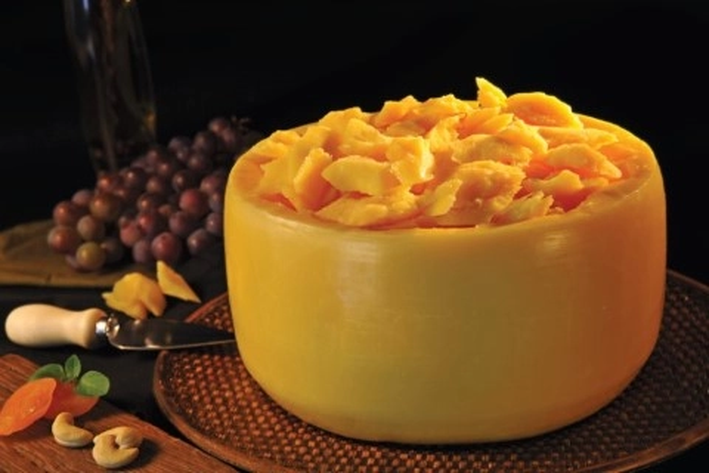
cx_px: 354
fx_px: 1674
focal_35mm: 85
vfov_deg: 16.1
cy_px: 236
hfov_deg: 23.9
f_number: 13
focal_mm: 85
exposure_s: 1/2
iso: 125
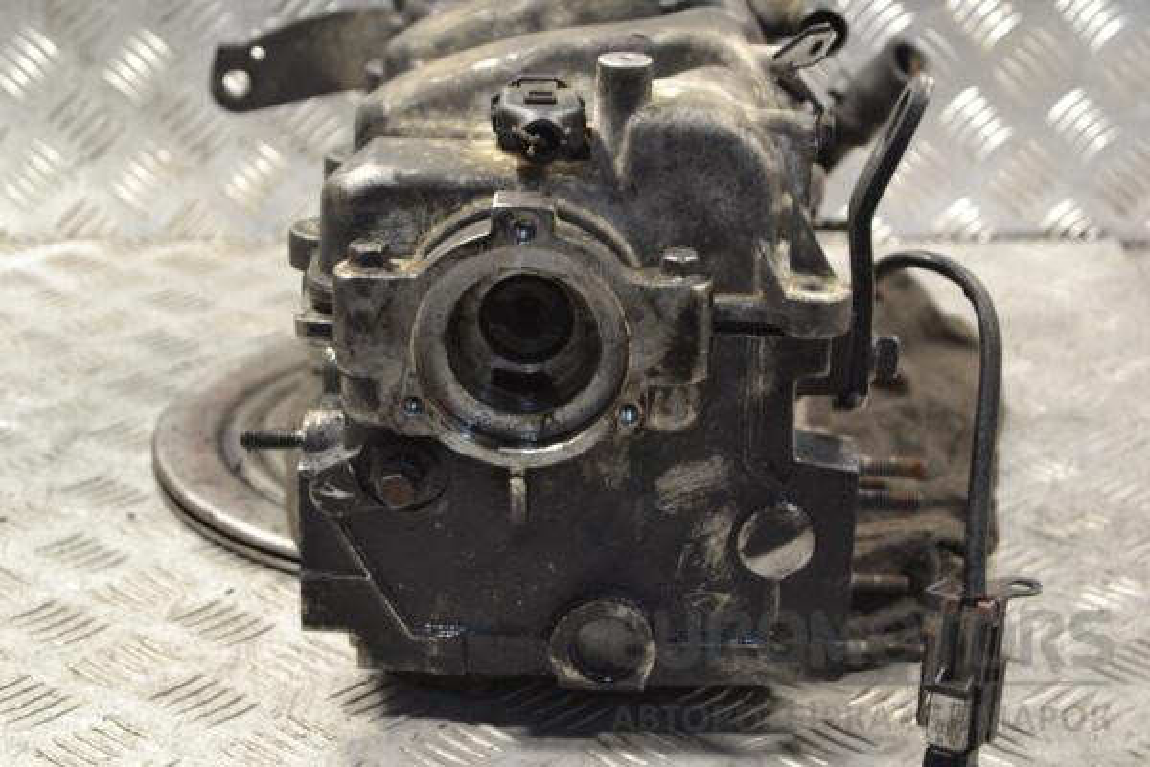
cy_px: 384
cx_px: 575
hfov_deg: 27.0
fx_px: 2396
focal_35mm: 75
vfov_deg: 18.2
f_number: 5.6
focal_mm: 50
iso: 560
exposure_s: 1/30
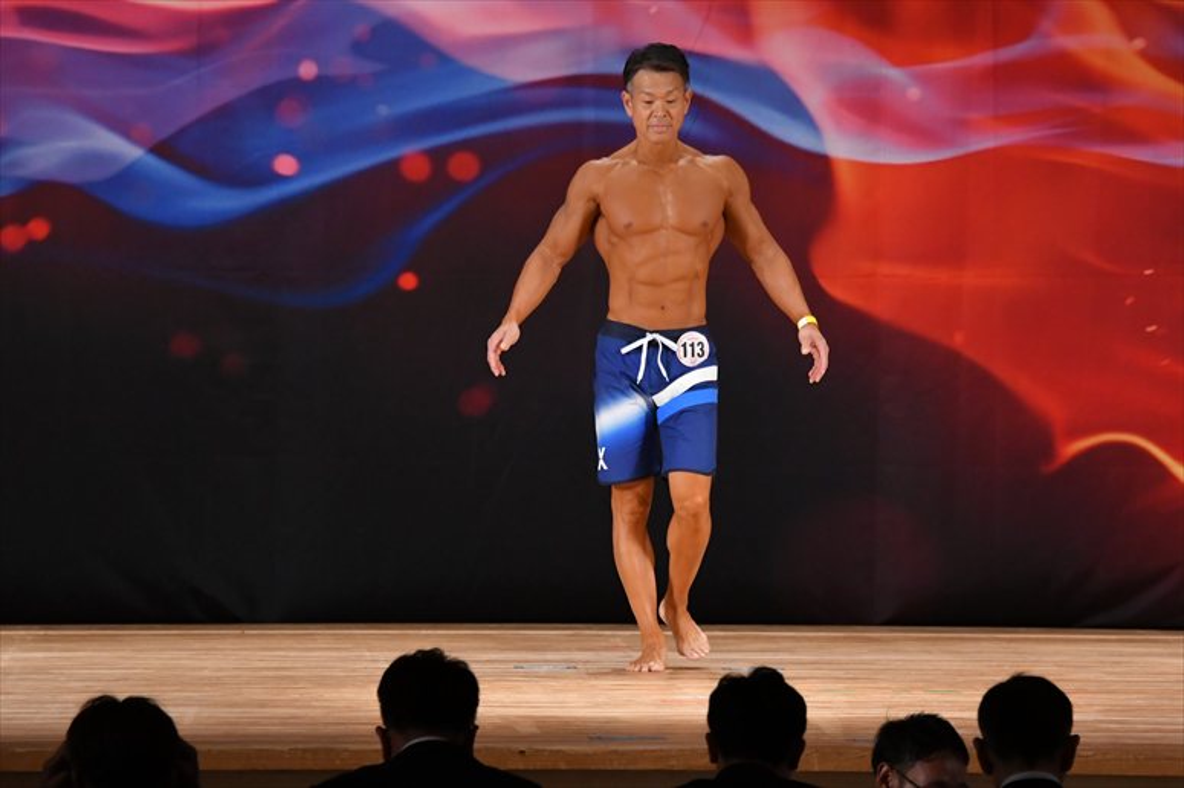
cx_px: 592
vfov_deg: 6.1
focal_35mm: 225
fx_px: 7396
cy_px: 394
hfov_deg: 9.2
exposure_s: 1/400
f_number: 5.6
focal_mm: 150
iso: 3200
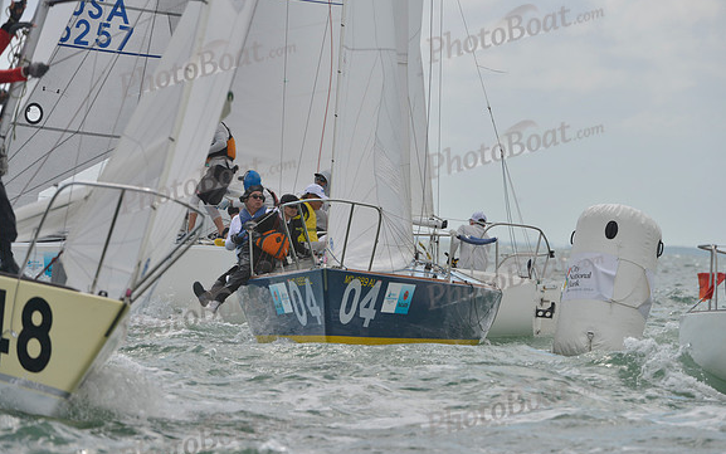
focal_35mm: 369
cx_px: 362
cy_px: 230
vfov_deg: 3.6
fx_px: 7303
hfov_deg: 5.7
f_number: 9
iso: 280
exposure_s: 1/1000
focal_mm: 360
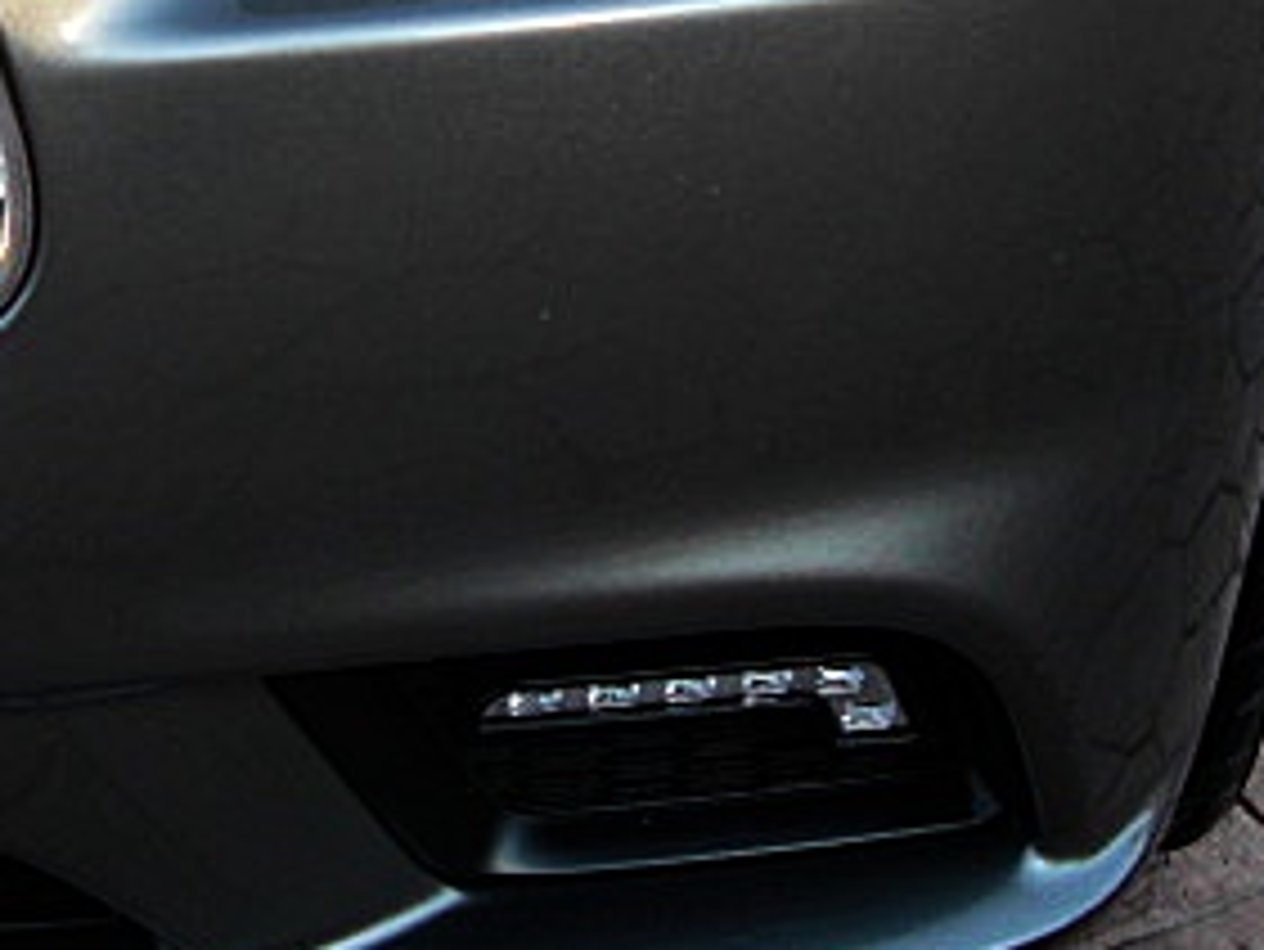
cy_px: 68
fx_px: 2996
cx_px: 180
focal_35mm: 82
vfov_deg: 17.7
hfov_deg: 23.3
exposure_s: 1/250
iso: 50
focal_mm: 6.3
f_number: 2.8
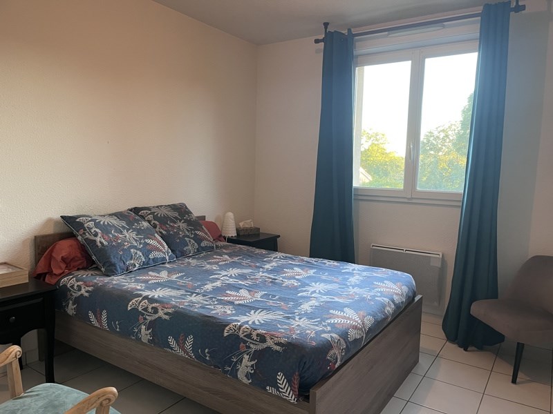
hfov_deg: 67.3
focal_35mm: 26
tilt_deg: -6.7
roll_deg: -1.4
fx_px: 415
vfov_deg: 53.1
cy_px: 207
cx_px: 276
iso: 200
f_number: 1.6
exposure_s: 1/50
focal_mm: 5.1
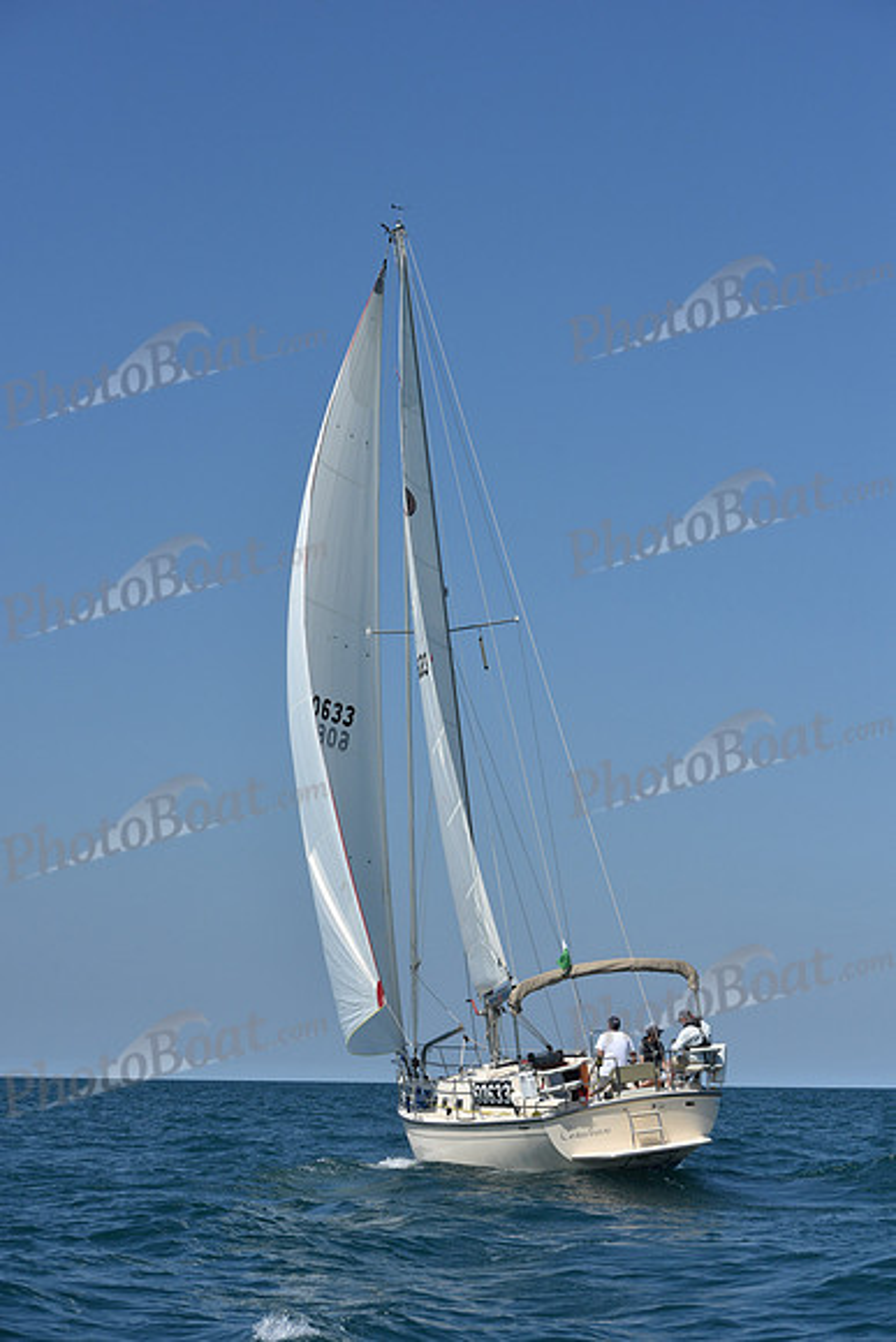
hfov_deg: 19.5
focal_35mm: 70
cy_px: 671
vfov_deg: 28.8
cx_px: 448
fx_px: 2612
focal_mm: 70
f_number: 8
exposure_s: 1/1600
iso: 250
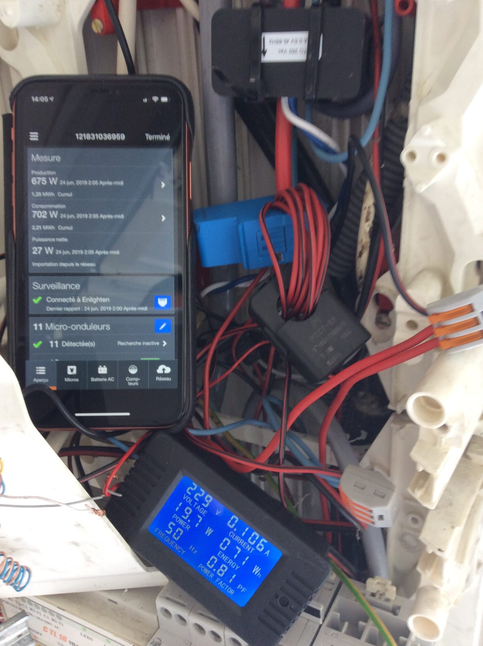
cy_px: 323
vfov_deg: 55.4
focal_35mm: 33
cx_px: 248
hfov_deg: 42.8
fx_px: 616
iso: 50
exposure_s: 1/25
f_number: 2.4
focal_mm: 3.3
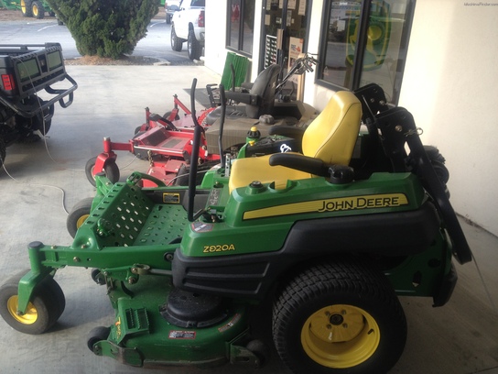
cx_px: 249
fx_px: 504
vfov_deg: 40.7
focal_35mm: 35
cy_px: 187
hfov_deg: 52.6
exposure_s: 1/120
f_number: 2.4
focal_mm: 4.28
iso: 50
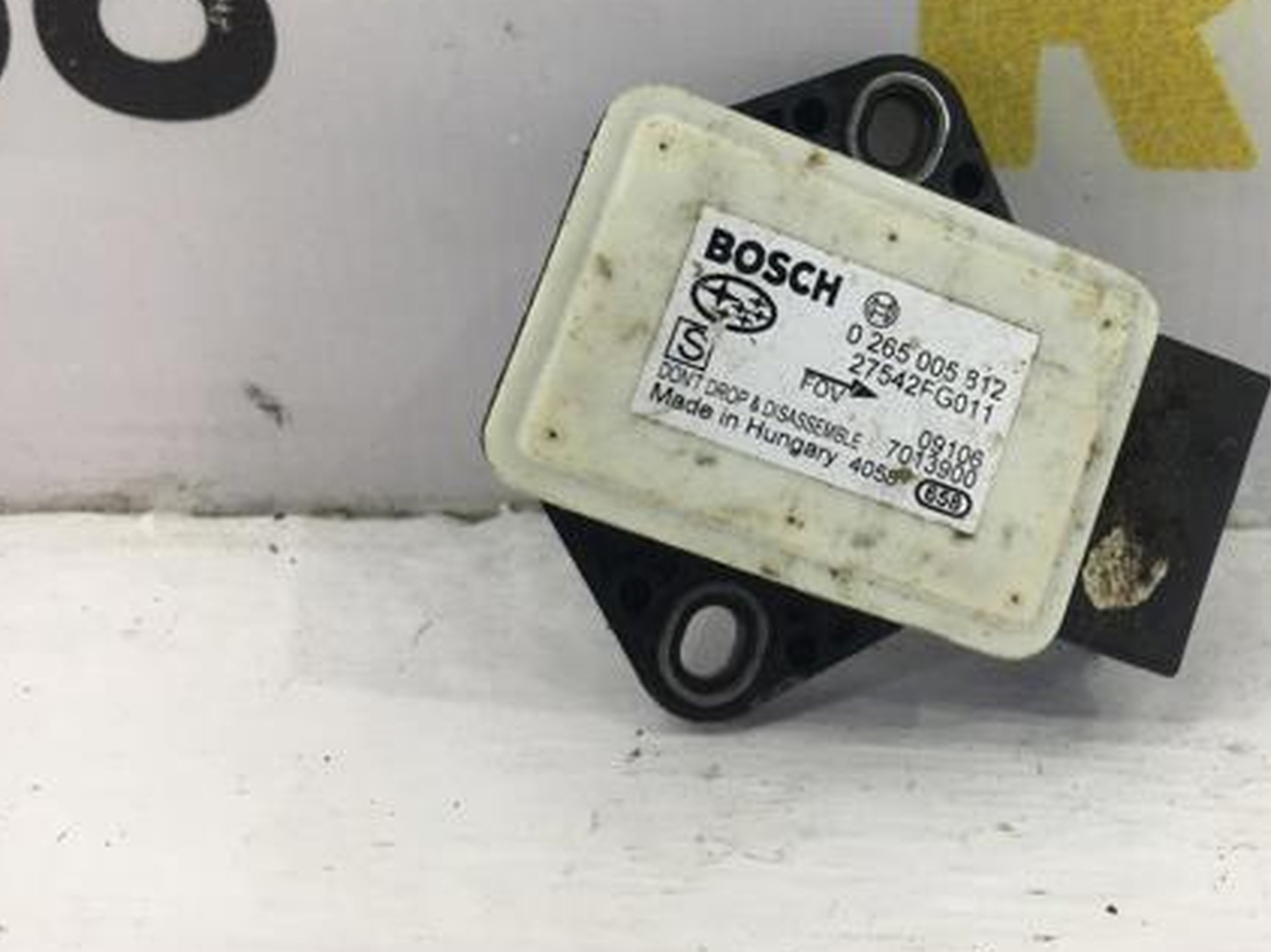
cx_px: 876
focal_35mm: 44
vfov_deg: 32.6
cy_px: 316
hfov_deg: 42.2
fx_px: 1615
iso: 40
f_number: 2.2
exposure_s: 1/100
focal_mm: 4.15
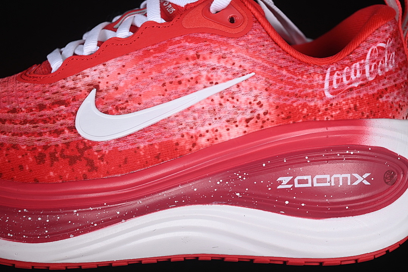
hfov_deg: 27.0
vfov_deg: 18.2
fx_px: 850
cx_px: 204
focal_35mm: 75
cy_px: 136
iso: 160
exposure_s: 1/80
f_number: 7.1
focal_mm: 50
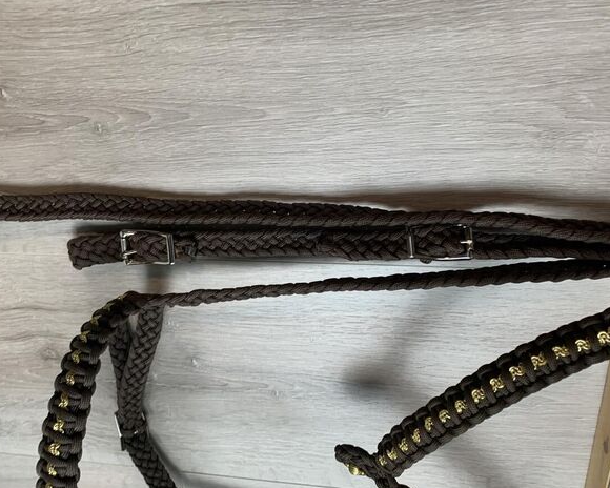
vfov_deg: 51.5
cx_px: 292
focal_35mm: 28
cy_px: 248
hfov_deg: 62.2
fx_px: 506
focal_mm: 4.25
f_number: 1.8
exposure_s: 1/50
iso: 50
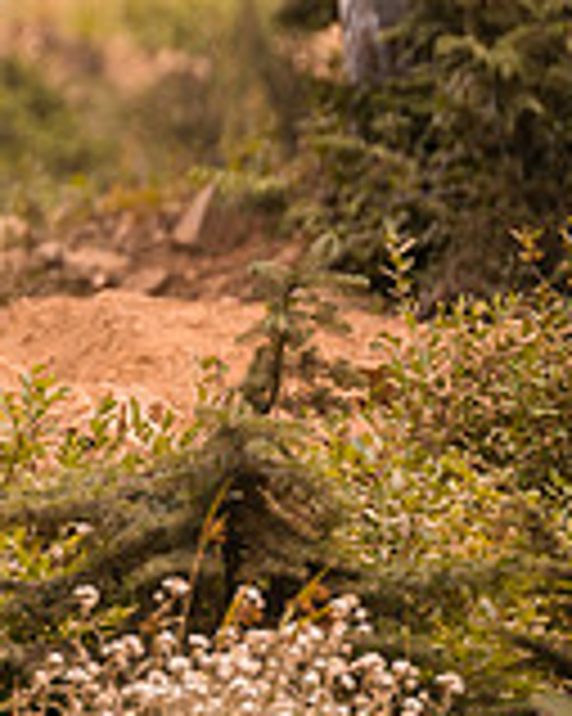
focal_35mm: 685
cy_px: -77
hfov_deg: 2.2
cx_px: -694
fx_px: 14509
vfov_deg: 2.8
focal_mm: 200
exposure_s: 1/1600
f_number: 2.8
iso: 450
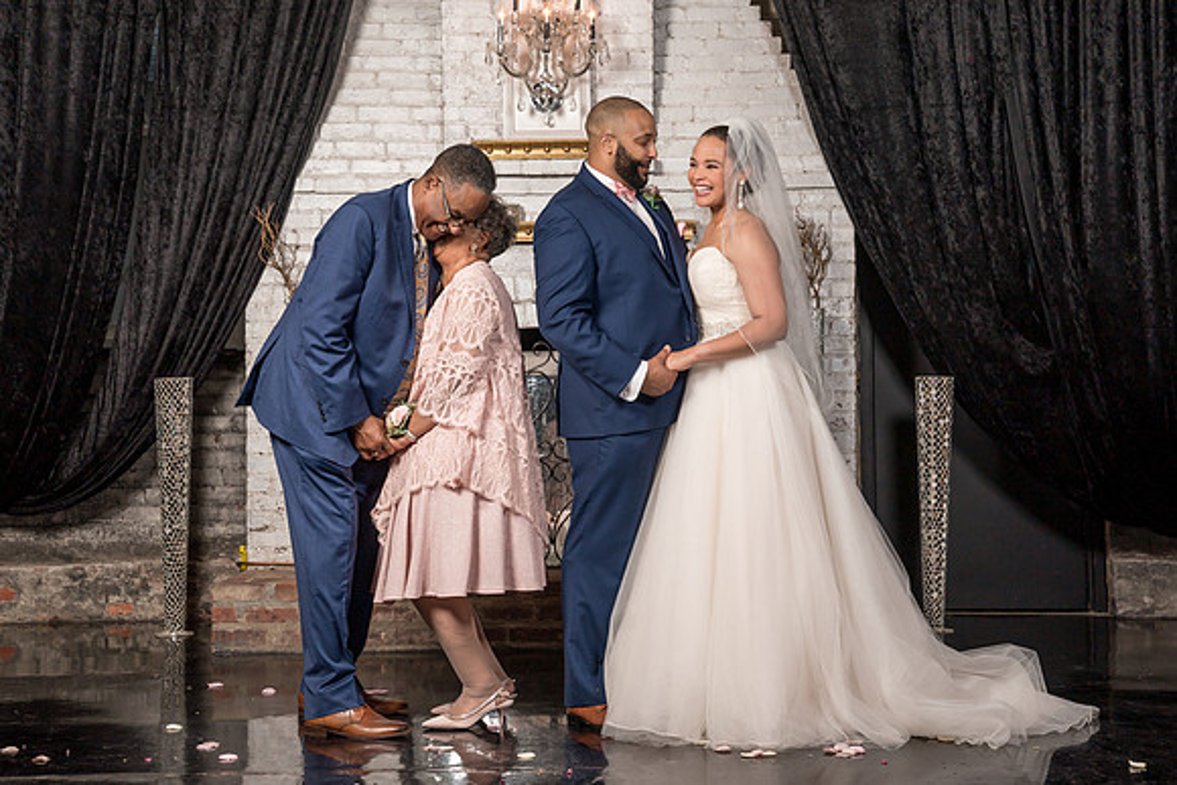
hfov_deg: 30.5
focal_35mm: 66
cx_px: 570
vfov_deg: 20.6
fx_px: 2157
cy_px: 353
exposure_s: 1/200
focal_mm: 59
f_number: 5.6
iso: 200
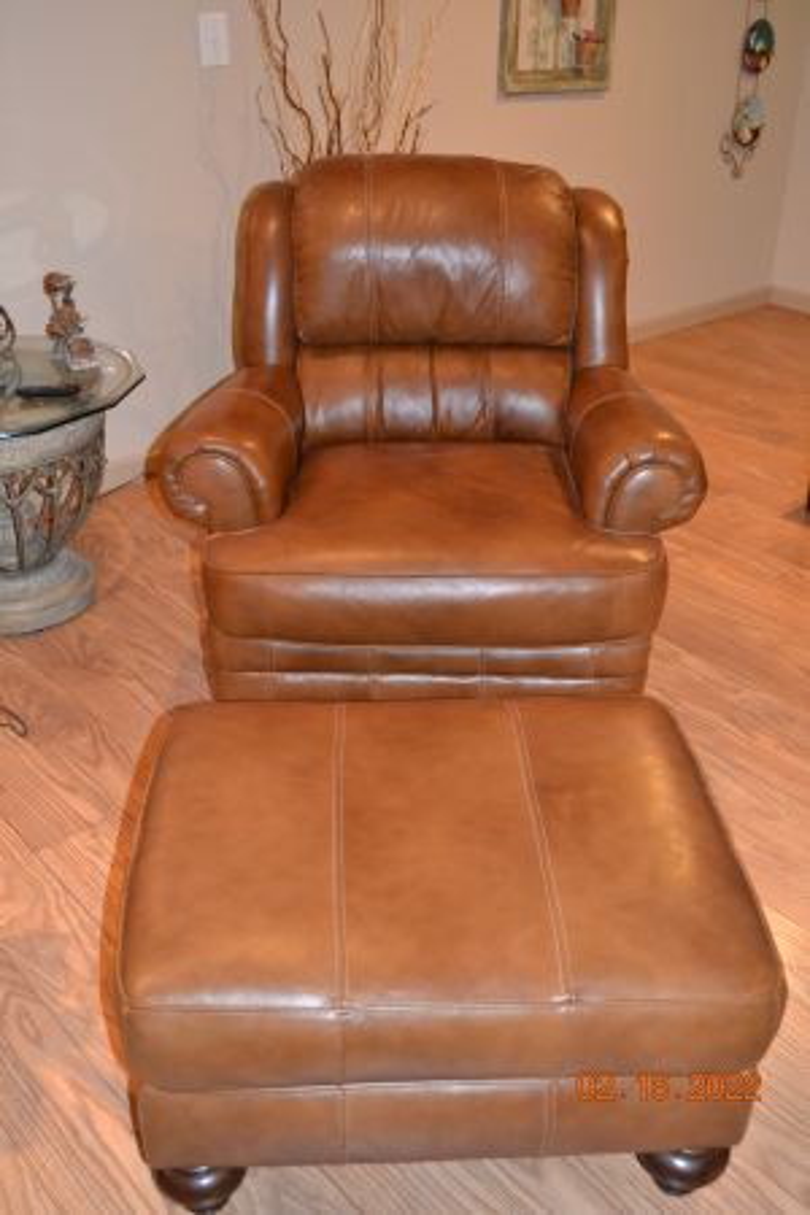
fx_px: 1114
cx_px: 405
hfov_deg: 40.0
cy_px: 608
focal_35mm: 33
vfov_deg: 57.2
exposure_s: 1/60
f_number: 3.5
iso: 3200
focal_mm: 22
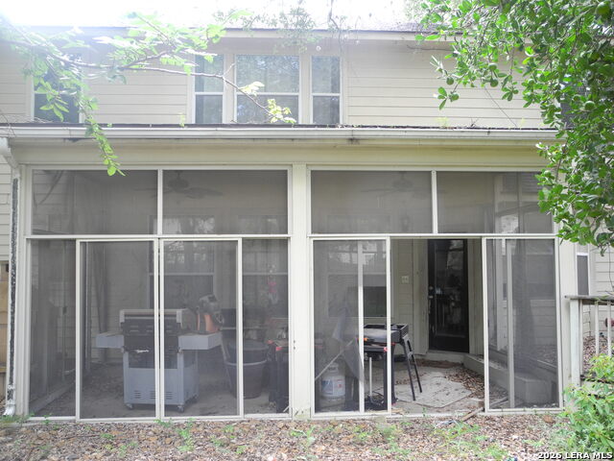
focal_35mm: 32
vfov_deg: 44.2
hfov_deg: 56.8
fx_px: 568
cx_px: 307
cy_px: 230
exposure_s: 1/42.8
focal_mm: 6.8
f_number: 2.8
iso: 100
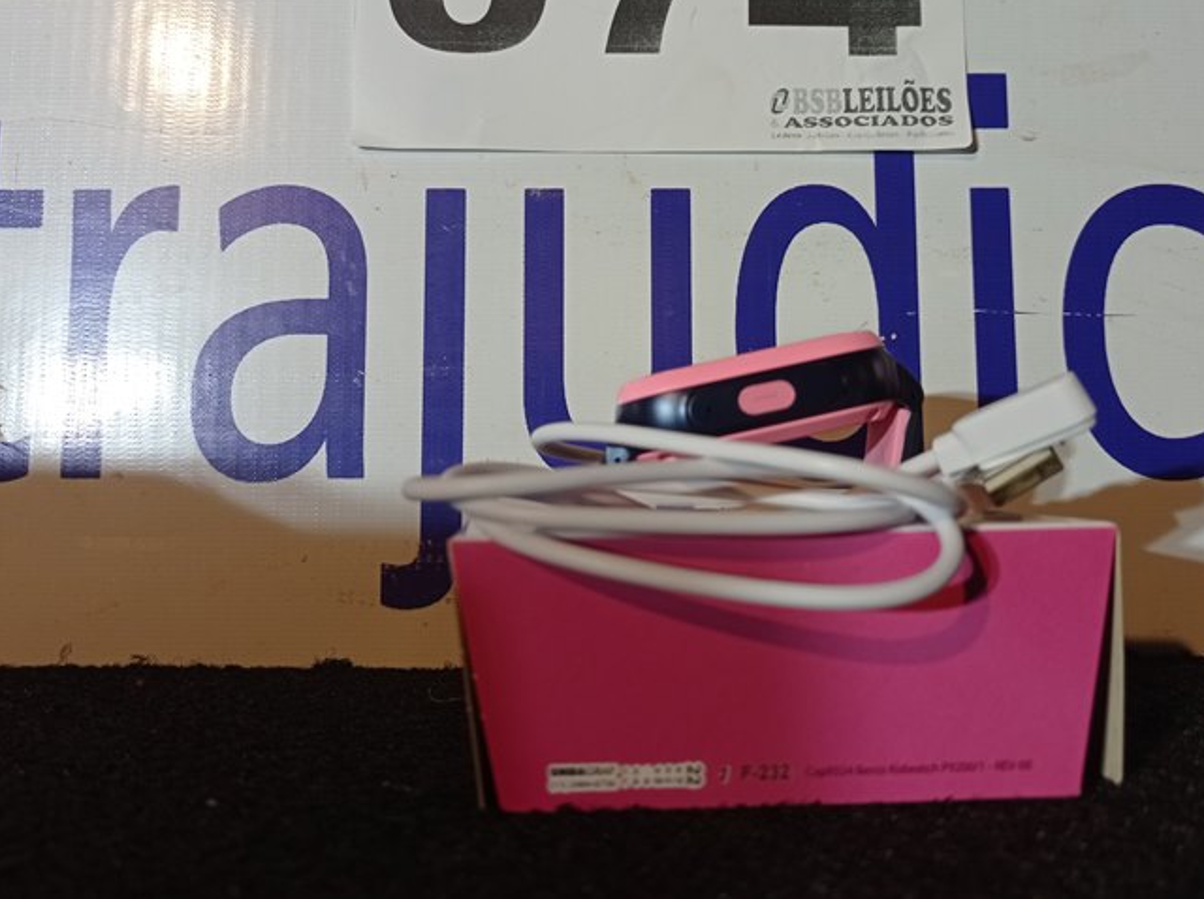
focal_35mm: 35
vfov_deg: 40.3
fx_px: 1216
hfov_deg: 52.7
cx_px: 626
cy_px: 342
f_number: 1.79
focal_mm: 4.7
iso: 111
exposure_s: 1/120
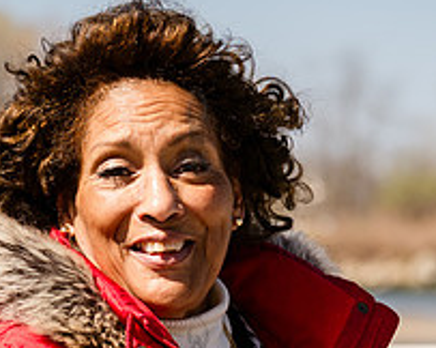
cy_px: 306
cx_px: 269
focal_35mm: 284
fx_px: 3661
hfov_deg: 6.8
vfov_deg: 5.4
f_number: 4
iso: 64
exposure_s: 1/500
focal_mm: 84
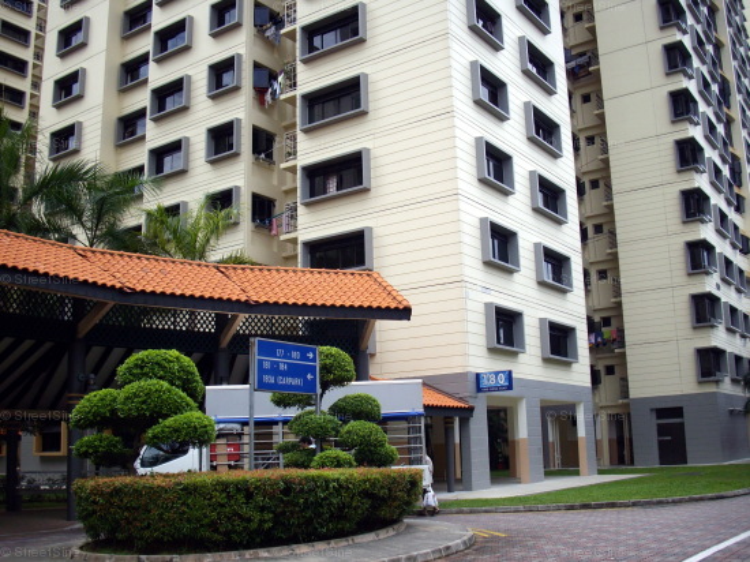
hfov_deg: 50.2
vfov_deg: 38.6
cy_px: 281
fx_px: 801
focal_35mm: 37
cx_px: 375
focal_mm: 6.2
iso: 80
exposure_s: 1/200
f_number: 5.6
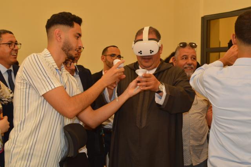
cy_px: 84
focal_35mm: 51
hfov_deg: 38.9
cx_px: 126
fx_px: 355
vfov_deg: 26.4
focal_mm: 34
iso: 450
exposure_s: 1/60
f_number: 5
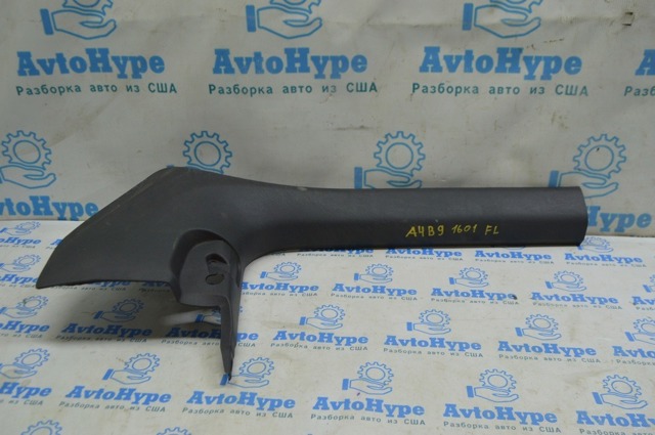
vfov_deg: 39.9
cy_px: 218
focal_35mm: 33
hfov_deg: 57.3
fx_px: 600
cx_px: 328
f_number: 5.6
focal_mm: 22
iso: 400
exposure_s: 1/40
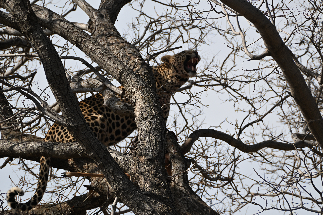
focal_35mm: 600
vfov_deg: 2.3
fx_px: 5383
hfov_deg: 3.4
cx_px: 162
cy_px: 108
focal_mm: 400
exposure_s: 1/125
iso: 100
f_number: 8
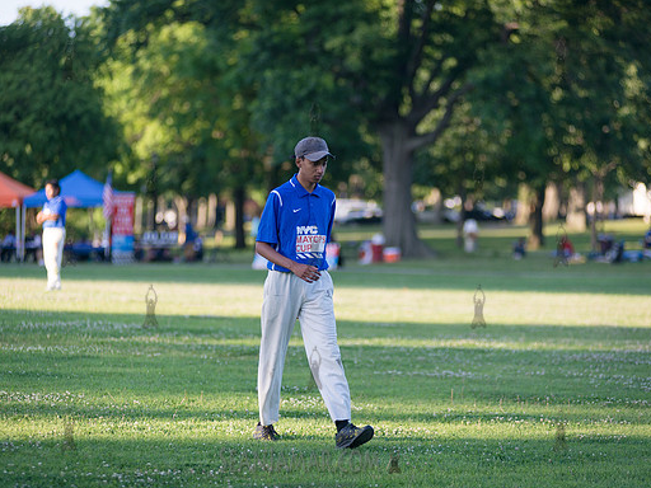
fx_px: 2971
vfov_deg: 9.4
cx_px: 314
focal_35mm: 158
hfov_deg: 12.5
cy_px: 245
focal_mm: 145
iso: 400
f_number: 2.8
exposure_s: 1/1600
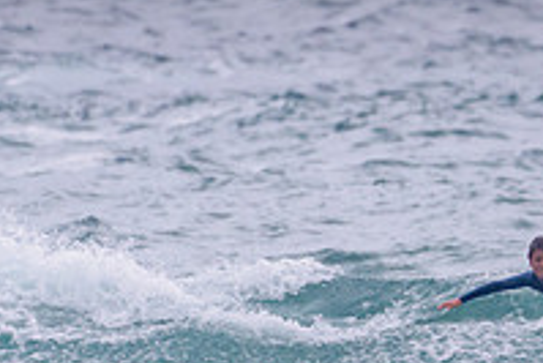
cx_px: 681
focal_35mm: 1787
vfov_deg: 0.8
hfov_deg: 1.2
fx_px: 26973
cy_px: 330
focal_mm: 500
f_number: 5.6
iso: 1000
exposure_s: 1/2000
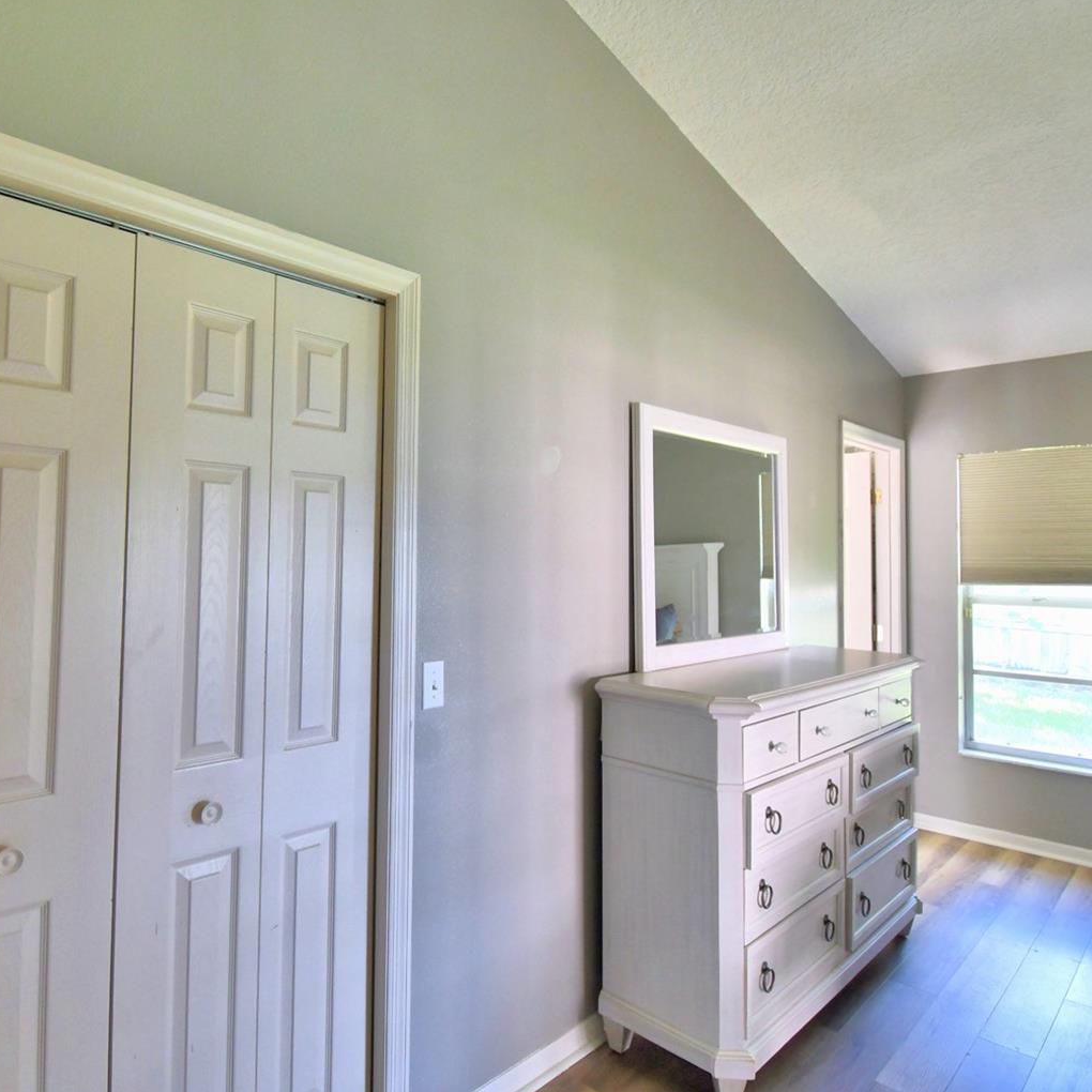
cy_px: 525
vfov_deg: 74.8
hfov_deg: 73.9
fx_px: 714
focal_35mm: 20
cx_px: 433
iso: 450
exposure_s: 1/30
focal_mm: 10
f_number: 4.5
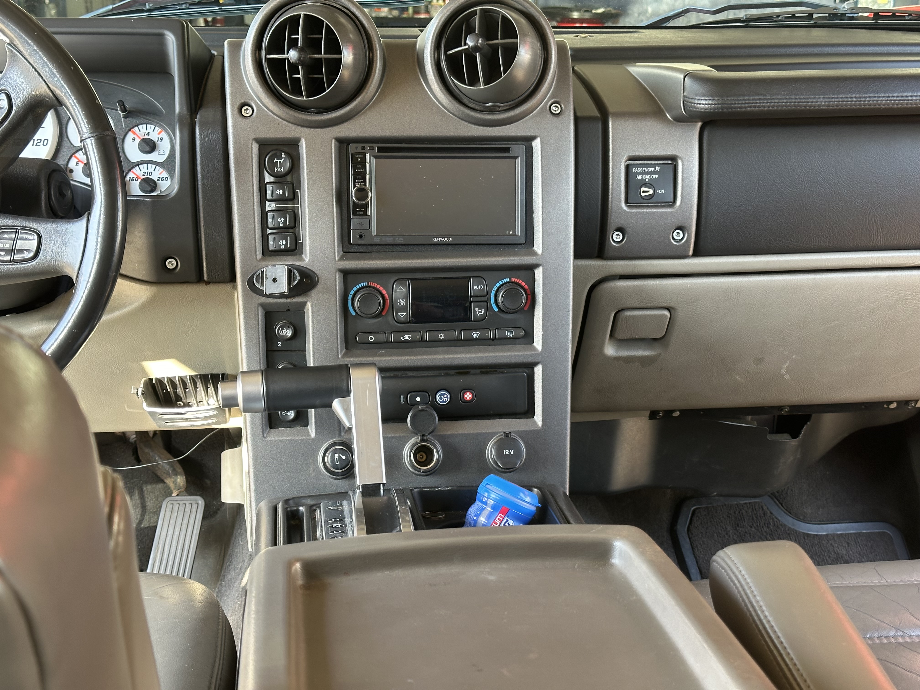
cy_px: 345
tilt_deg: -16.6
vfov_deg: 30.3
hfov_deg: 39.7
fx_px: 1276
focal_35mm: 48
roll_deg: +0.0
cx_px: 460
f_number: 1.78
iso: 125
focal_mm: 6.86
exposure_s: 1/60
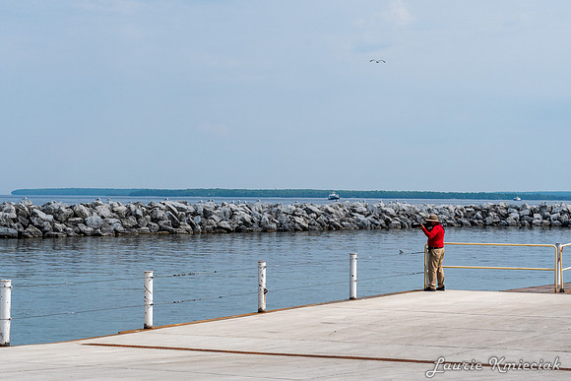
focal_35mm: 99
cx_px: 286
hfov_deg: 20.6
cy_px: 190
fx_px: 1571
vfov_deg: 13.8
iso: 560
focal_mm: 66
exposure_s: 1/2000
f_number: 11
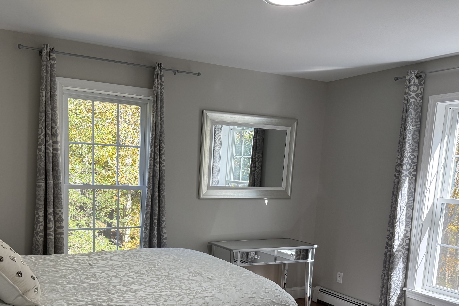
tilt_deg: -7.1
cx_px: 174
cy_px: 225
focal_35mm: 33
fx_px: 421
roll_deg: -2.3
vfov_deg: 39.0
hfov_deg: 56.6
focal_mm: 6.76
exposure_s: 1/230
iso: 100
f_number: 1.78
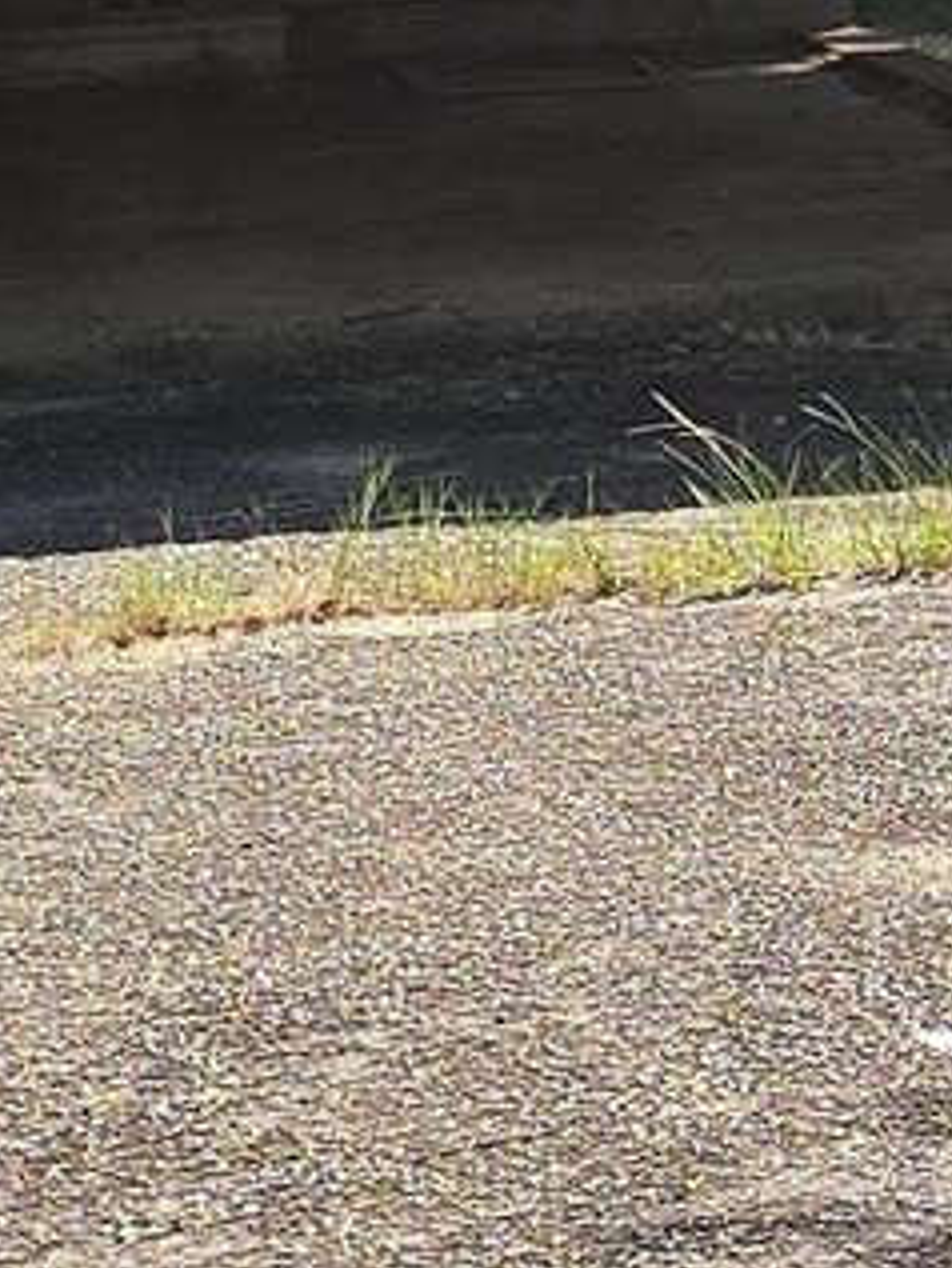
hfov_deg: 8.2
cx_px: 2328
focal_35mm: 167
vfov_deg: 11.7
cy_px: 124
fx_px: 6120
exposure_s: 1/291
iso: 12
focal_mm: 6.3
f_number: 1.7
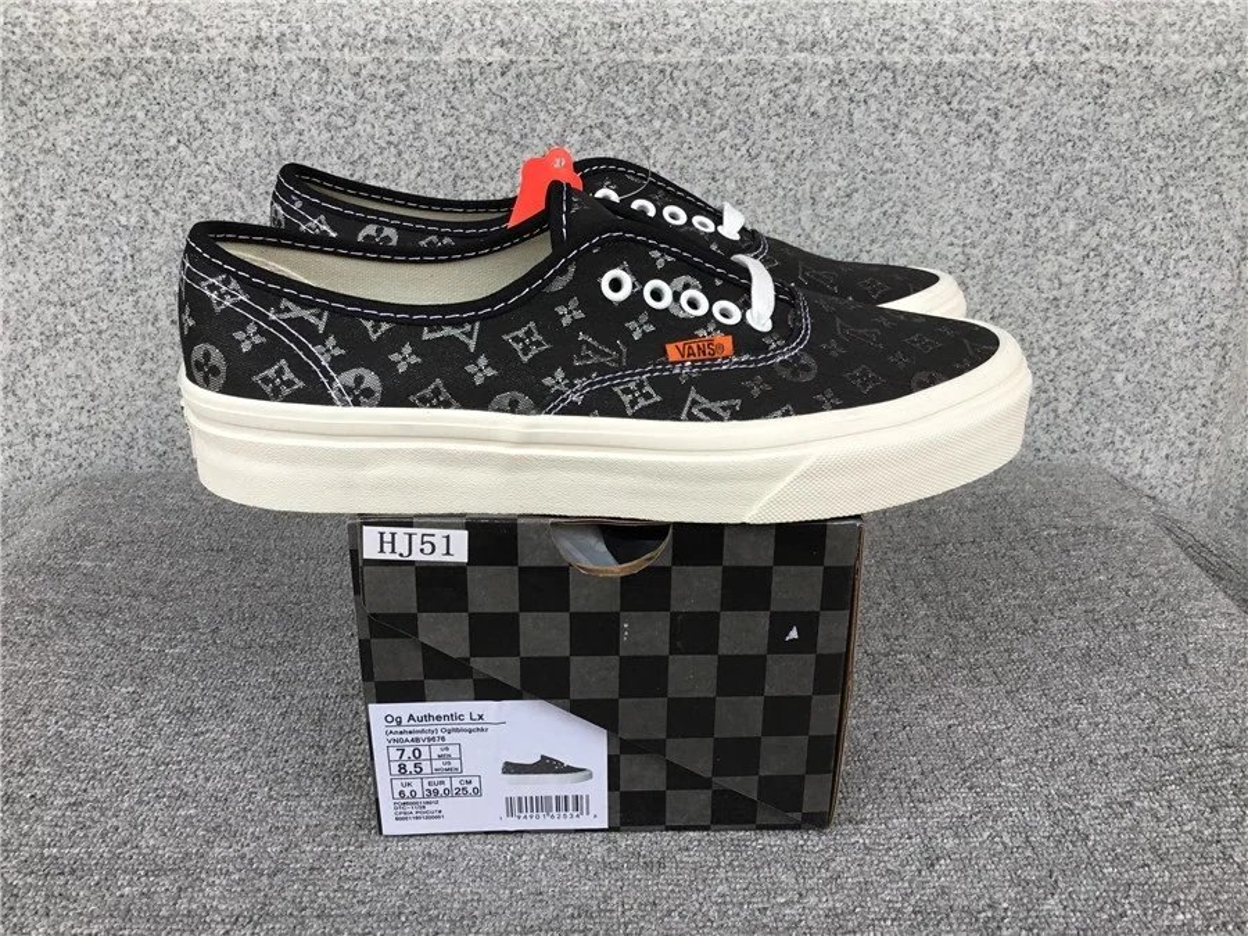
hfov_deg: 58.4
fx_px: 1118
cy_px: 468
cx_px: 624
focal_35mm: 31
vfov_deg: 45.4
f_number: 2.4
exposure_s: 1/256
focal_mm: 3.3
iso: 25
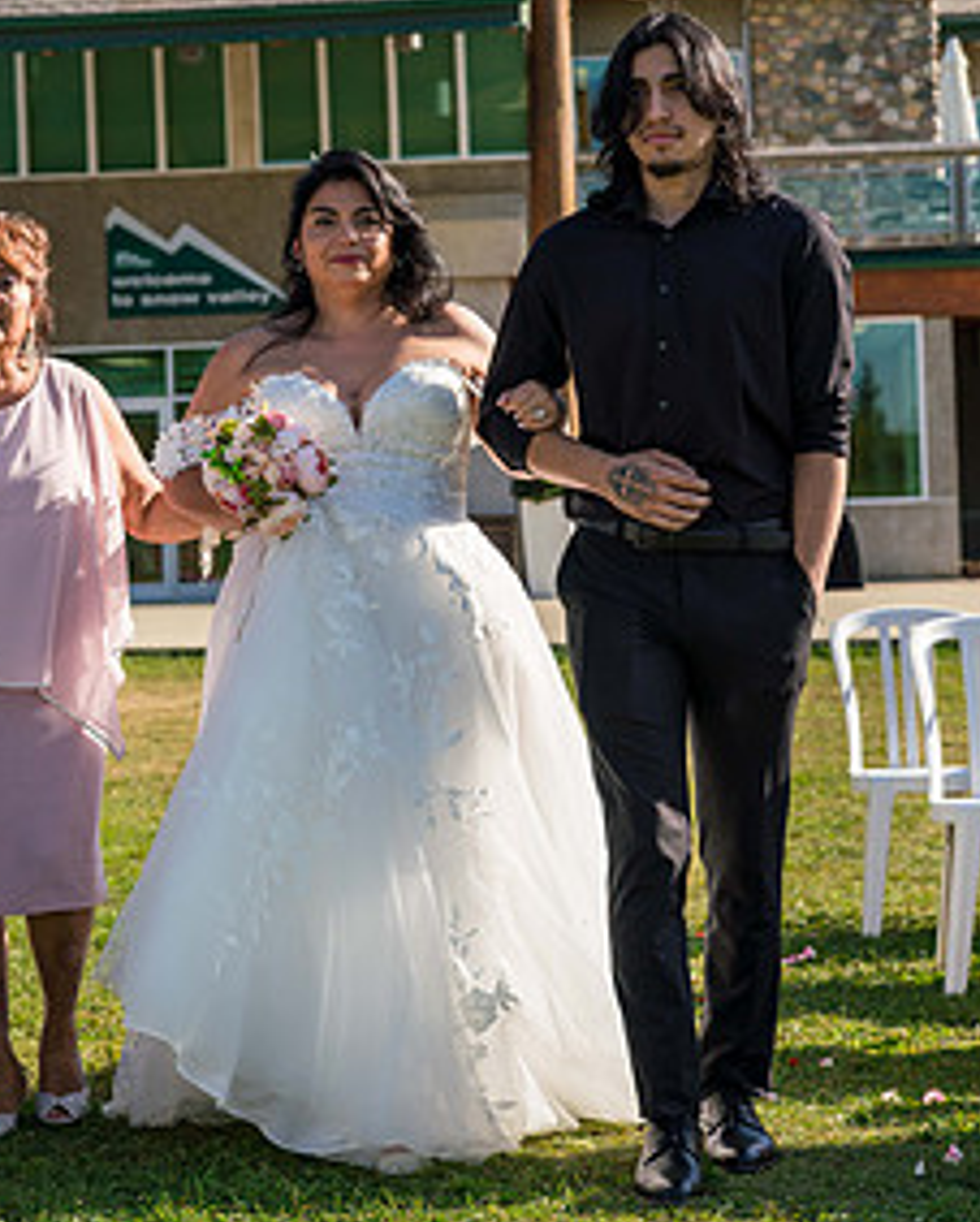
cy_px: 544
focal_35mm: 76
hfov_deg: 20.2
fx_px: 2751
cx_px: 406
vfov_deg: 25.0
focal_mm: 51
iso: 250
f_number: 4
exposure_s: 1/1250
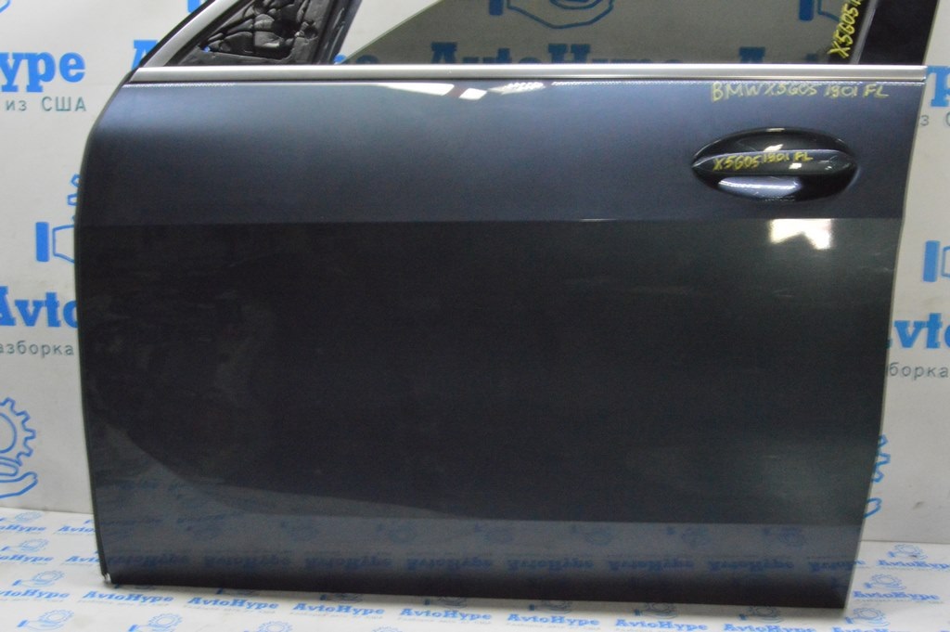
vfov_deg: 34.2
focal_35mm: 39
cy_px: 316
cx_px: 475
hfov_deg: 49.6
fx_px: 1028
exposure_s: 1/20
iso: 6400
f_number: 20
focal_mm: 26
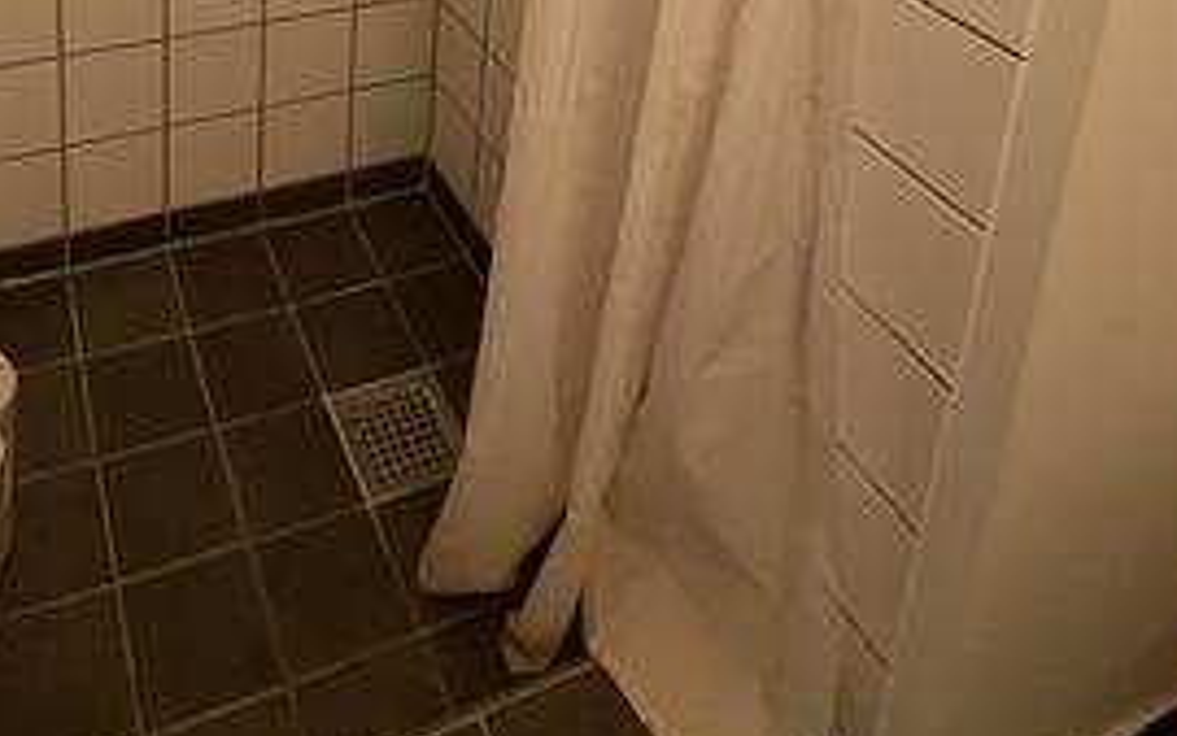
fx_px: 1059
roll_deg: -1.8
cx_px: 340
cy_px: -300
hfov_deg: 56.1
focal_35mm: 33
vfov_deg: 28.6
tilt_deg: -13.1
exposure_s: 1/50
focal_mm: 2.22
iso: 500
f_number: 2.2
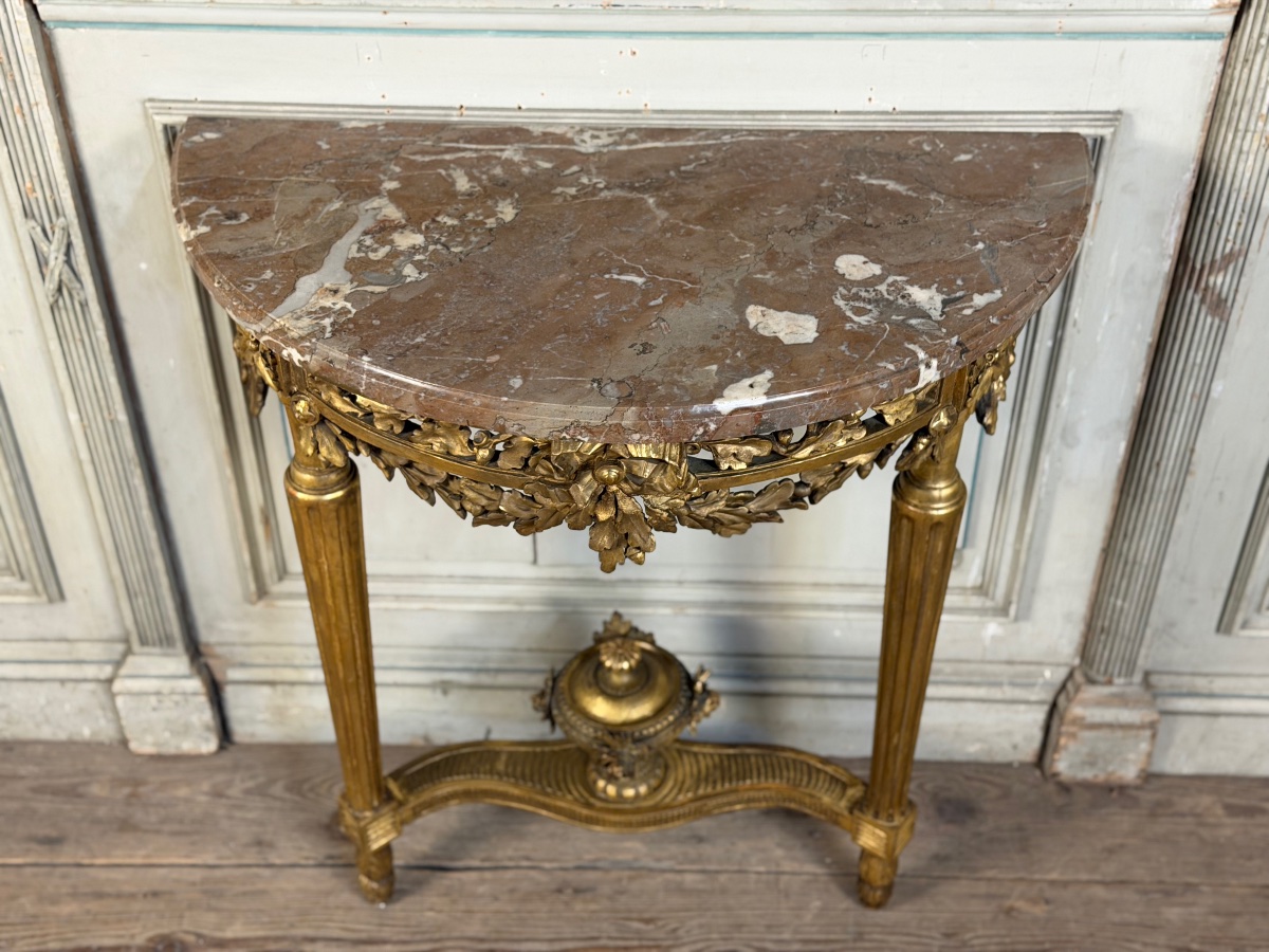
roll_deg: +0.7
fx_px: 1760
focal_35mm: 48
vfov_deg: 30.3
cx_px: 634
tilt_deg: -40.9
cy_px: 476
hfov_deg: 39.7
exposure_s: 1/50
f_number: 1.78
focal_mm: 6.76
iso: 250
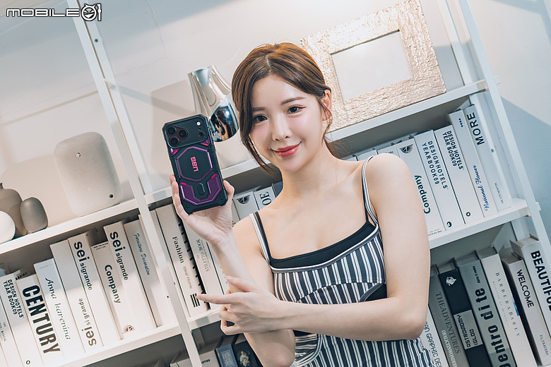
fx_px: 1263
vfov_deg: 16.6
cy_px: 184
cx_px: 276
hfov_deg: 24.6
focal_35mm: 82
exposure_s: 1/80
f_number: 4
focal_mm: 55
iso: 400
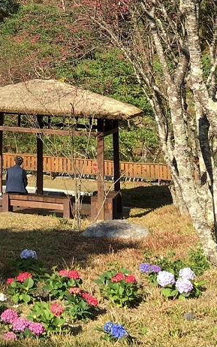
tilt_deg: +13.4
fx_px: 889
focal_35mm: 94
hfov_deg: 13.4
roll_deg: -2.9
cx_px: -75
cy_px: -151
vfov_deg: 19.6
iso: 25
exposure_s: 1/777
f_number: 2.2
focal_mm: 4.15
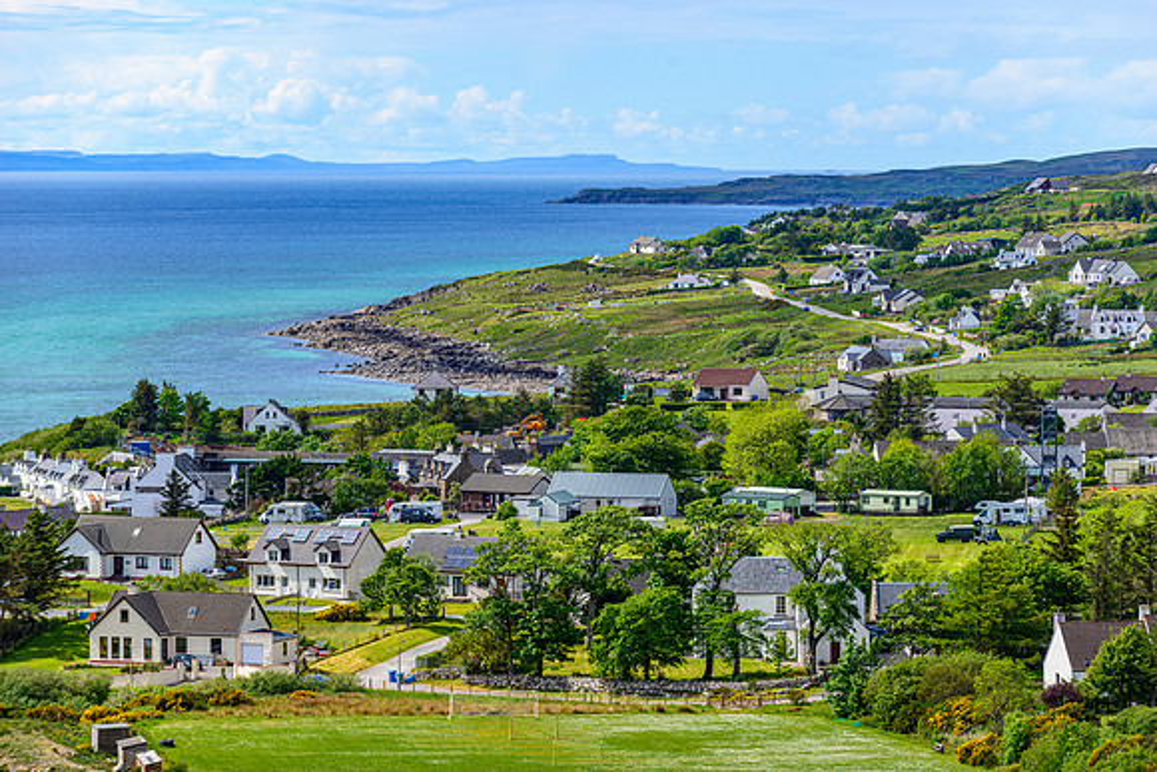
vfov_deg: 8.6
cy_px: 386
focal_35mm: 160
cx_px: 578
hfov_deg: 12.8
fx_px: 5143
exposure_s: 1/640
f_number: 7.1
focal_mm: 160
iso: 220
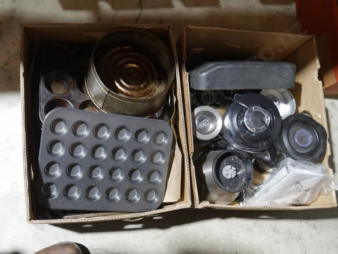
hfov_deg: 44.8
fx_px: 410
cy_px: 127
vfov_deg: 34.3
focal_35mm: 42
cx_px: 169
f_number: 4.6
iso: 2000
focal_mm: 21
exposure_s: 1/60
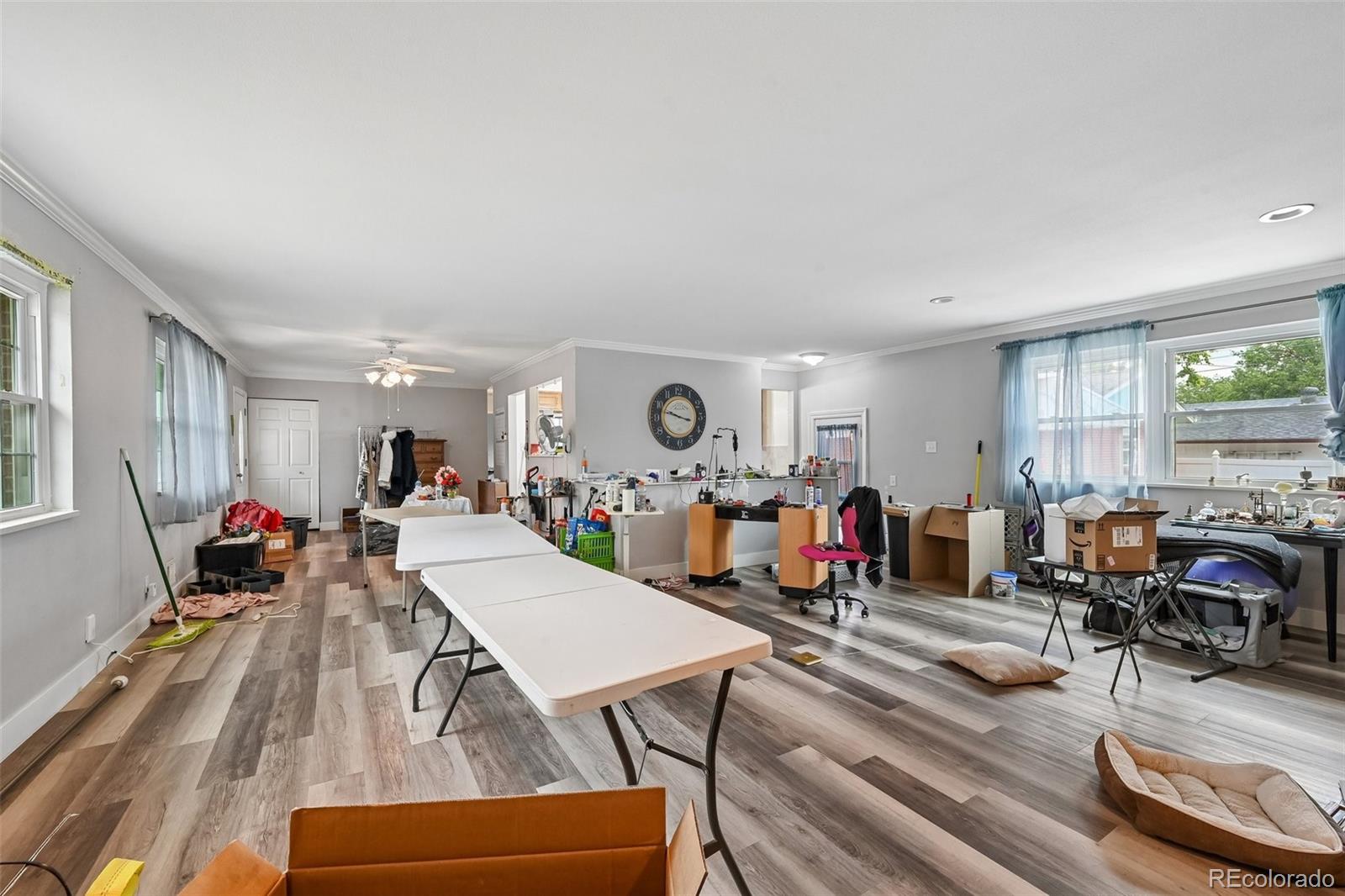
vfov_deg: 81.2
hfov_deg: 104.3
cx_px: 672
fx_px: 523
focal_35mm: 14
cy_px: 448
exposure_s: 1/13
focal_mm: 14
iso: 400
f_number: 10
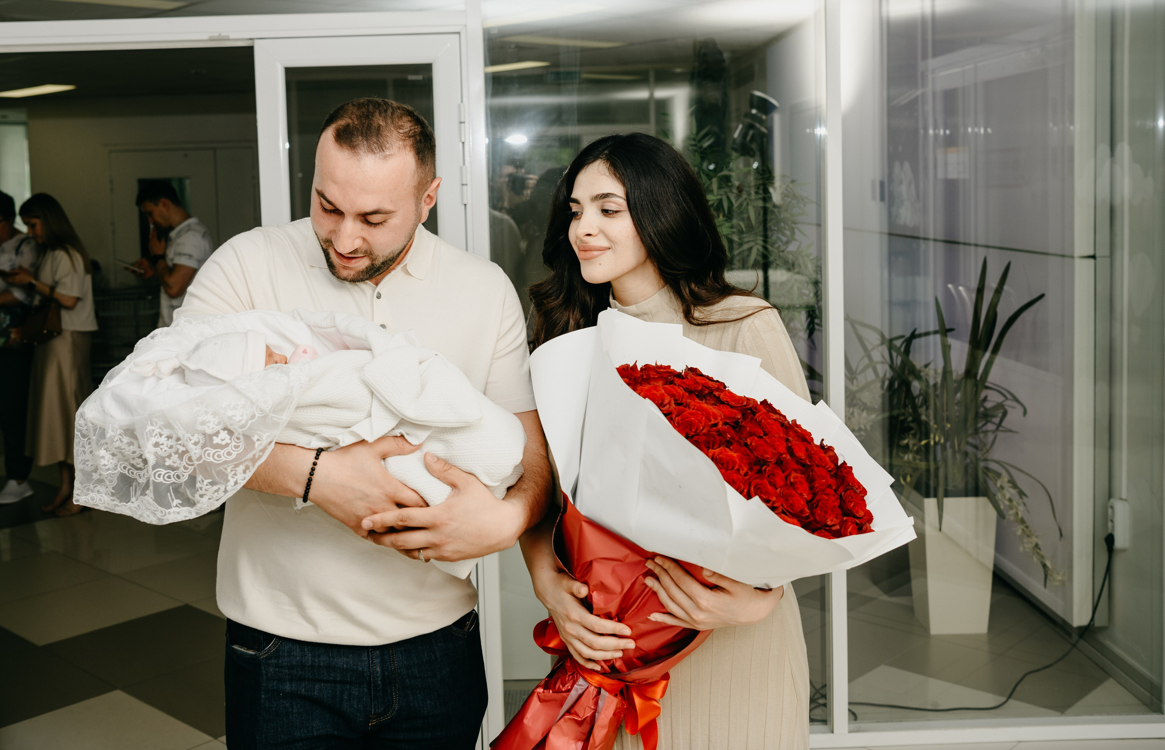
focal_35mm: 41
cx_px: 539
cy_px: 286
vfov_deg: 31.5
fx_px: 1326
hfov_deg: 47.4
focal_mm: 34
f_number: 4.5
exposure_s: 1/160
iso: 100
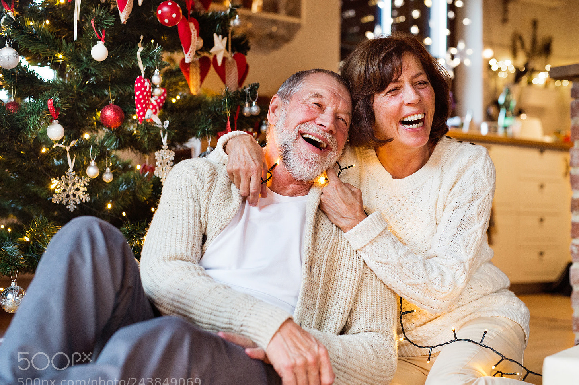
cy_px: 202
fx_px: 884
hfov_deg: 36.2
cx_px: 311
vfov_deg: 24.6
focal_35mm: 55
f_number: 2.8
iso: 2500
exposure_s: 1/400
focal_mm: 50
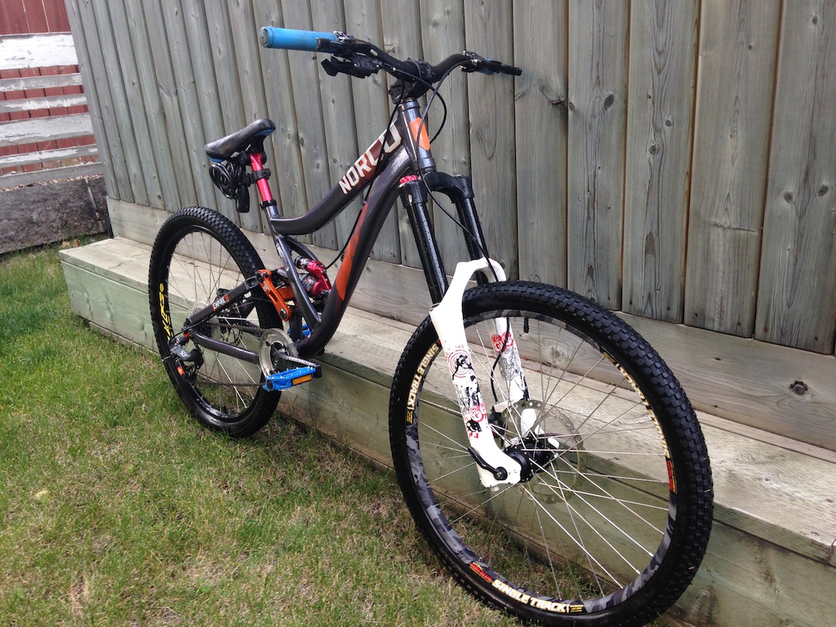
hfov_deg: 55.4
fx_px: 797
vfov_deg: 42.9
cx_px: 418
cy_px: 314
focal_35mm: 33
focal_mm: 4.12
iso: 64
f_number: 2.4
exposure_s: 1/60
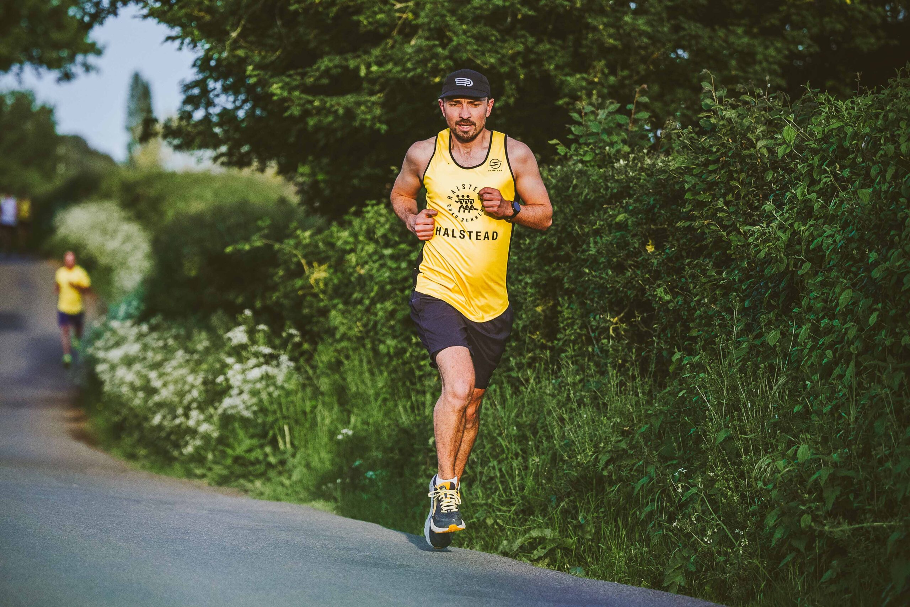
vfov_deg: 7.3
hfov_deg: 11.0
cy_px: 304
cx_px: 455
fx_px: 4727
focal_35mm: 187
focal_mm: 125
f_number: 2.8
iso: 500
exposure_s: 1/6400
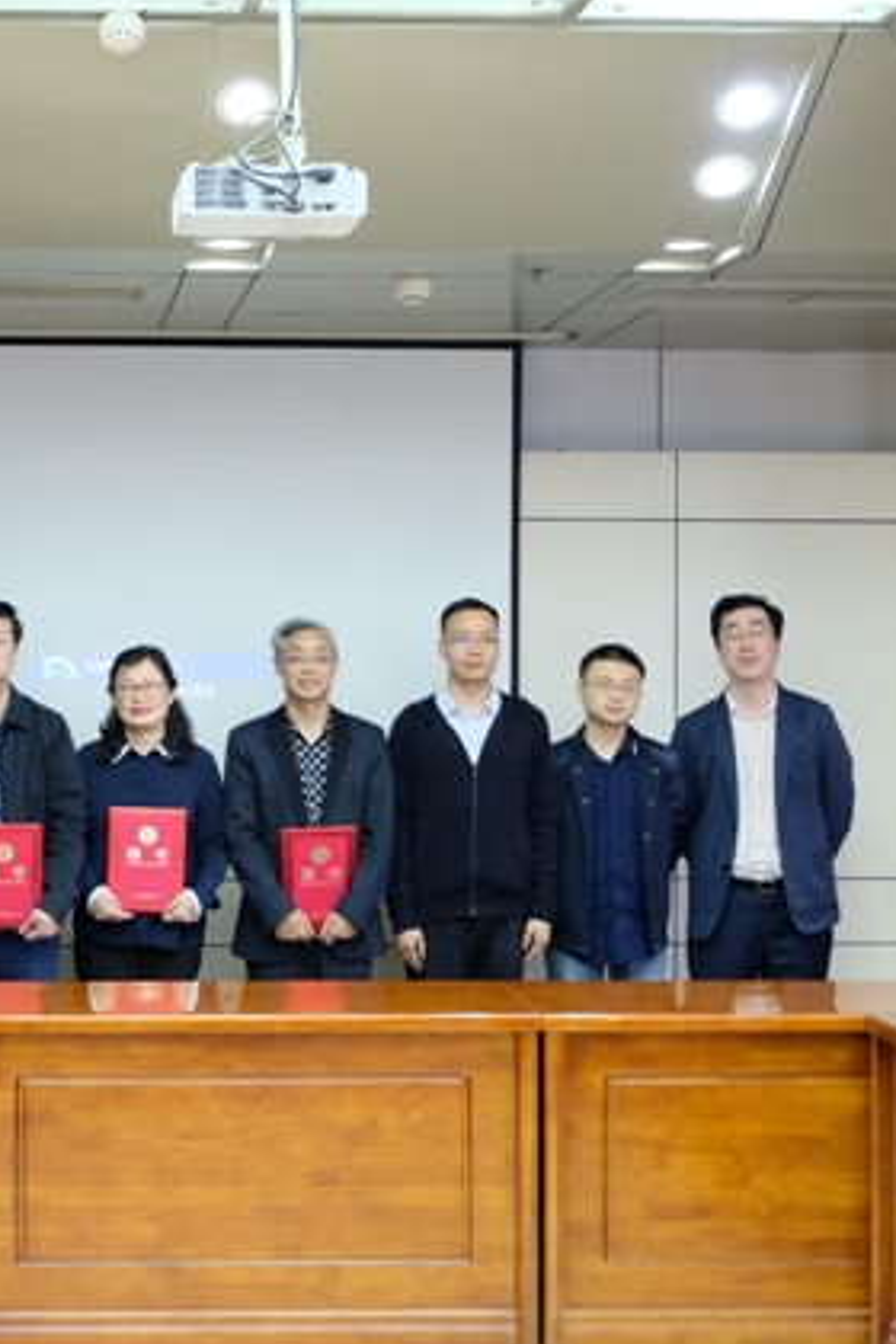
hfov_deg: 21.8
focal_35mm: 61
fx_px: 2277
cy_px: 670
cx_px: 96
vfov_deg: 32.9
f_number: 4.5
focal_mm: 26.9
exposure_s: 1/30
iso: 3200
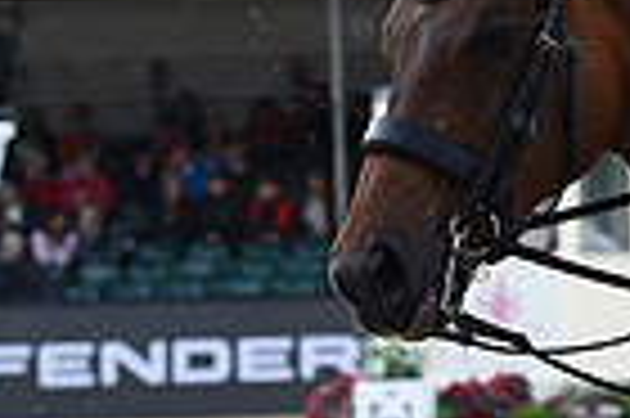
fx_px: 6642
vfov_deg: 3.6
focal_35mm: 380
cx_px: 1224
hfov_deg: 5.3
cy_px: -211
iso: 640
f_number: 5
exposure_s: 1/1600
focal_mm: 92
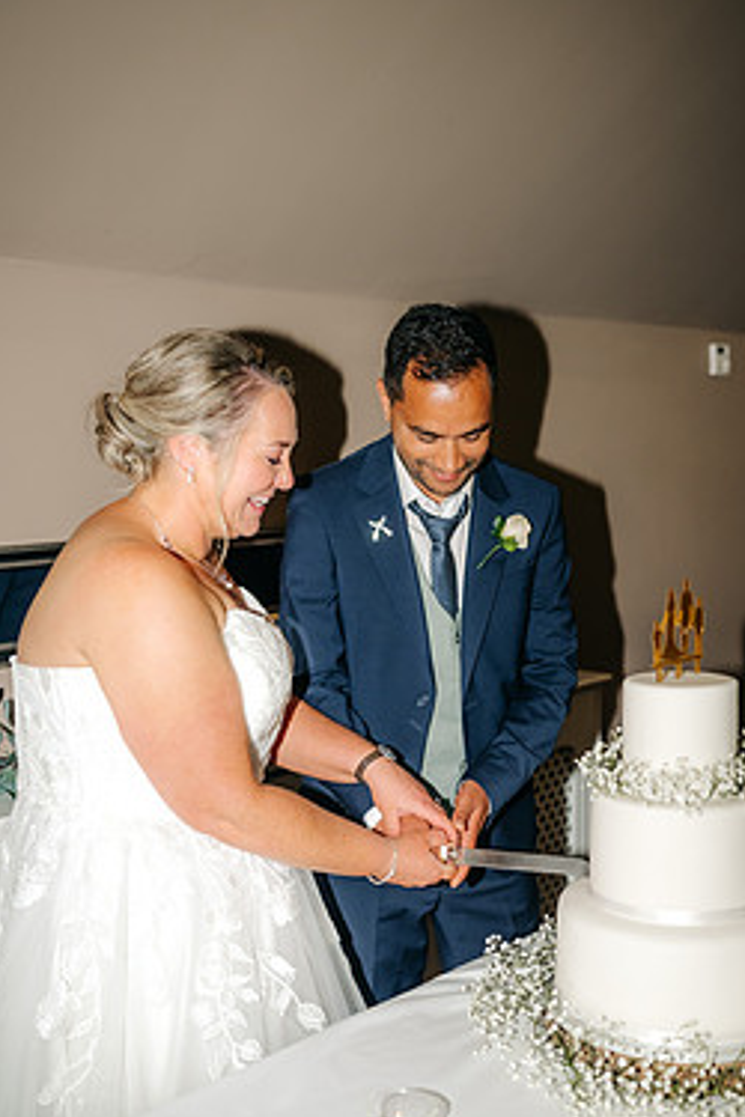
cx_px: 432
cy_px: 614
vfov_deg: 46.3
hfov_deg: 31.8
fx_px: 1304
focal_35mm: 42
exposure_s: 1/200
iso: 320
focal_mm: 35
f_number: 2.2
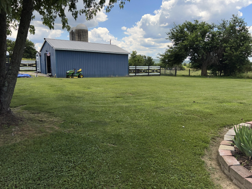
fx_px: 189
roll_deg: +0.5
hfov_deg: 67.3
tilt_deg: -7.3
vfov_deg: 53.0
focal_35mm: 26
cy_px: 94
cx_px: 126
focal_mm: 5.7
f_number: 1.5
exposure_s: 1/5882
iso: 32
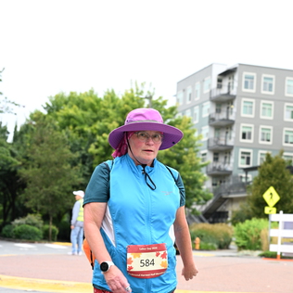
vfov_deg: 22.4
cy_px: 202
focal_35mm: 77
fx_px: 737
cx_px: 165
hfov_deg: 22.5
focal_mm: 52
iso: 1600
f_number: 4
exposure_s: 1/500
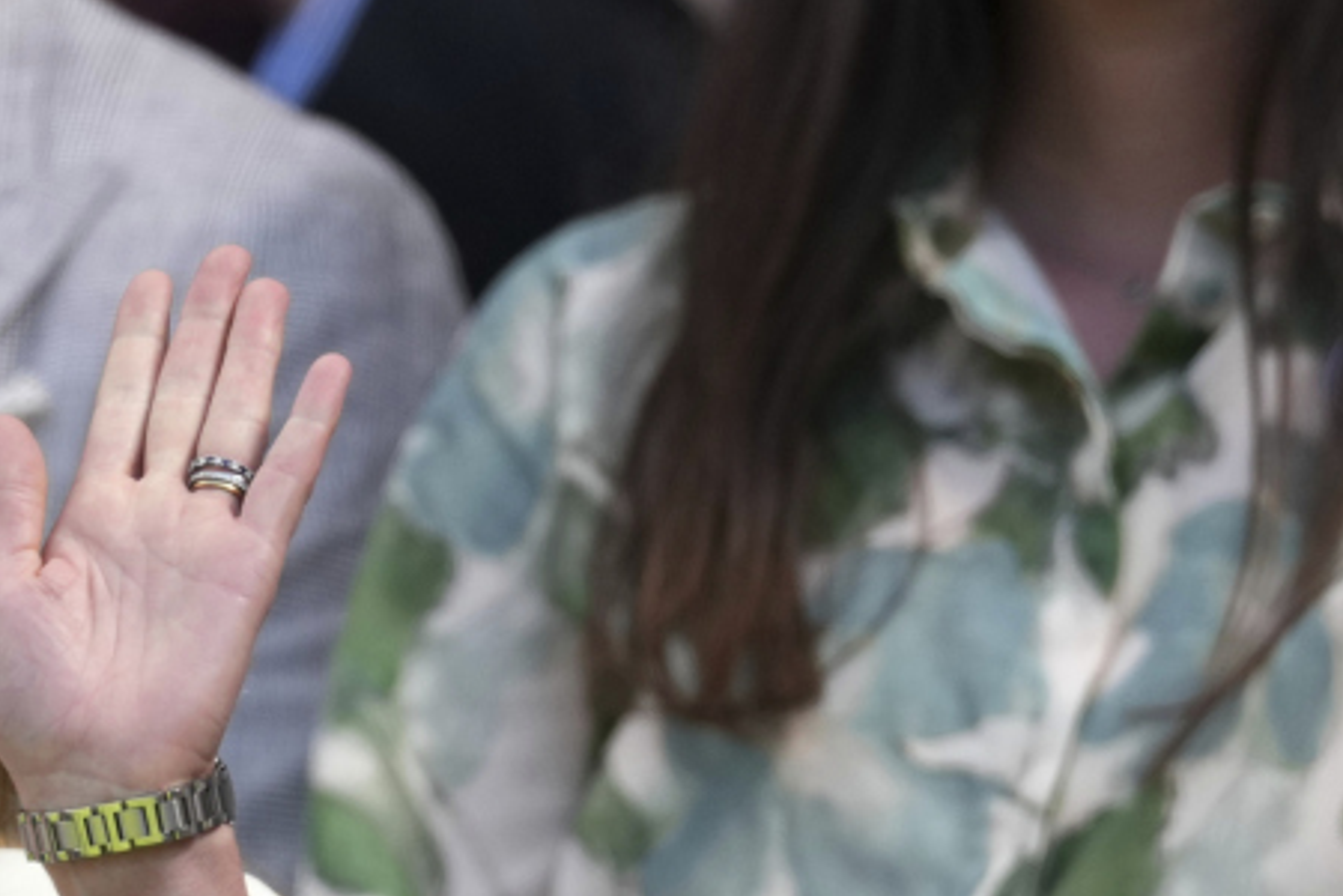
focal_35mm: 2400
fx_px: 89526
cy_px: 633
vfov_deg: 0.6
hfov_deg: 0.9
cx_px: -385
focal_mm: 600
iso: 640
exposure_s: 1/1600
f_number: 4
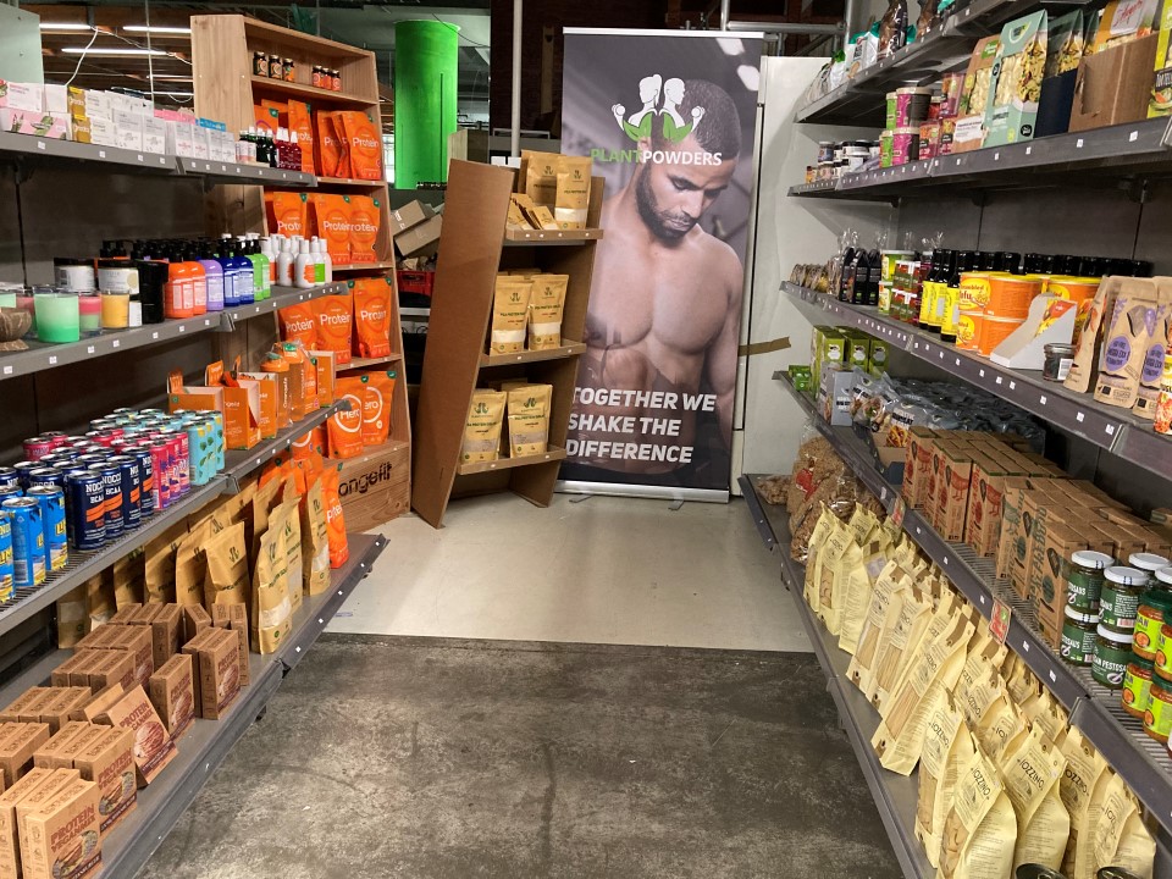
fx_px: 948
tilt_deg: -12.9
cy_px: 440
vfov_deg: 49.7
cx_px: 586
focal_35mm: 28
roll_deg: -2.4
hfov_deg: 63.4
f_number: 1.8
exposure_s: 1/33
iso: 320
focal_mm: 3.99
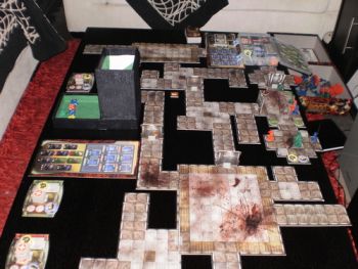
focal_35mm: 38
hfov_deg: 48.9
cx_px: 179
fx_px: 393
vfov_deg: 37.8
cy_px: 134
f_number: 3.1
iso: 160
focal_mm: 6.3
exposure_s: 1/30
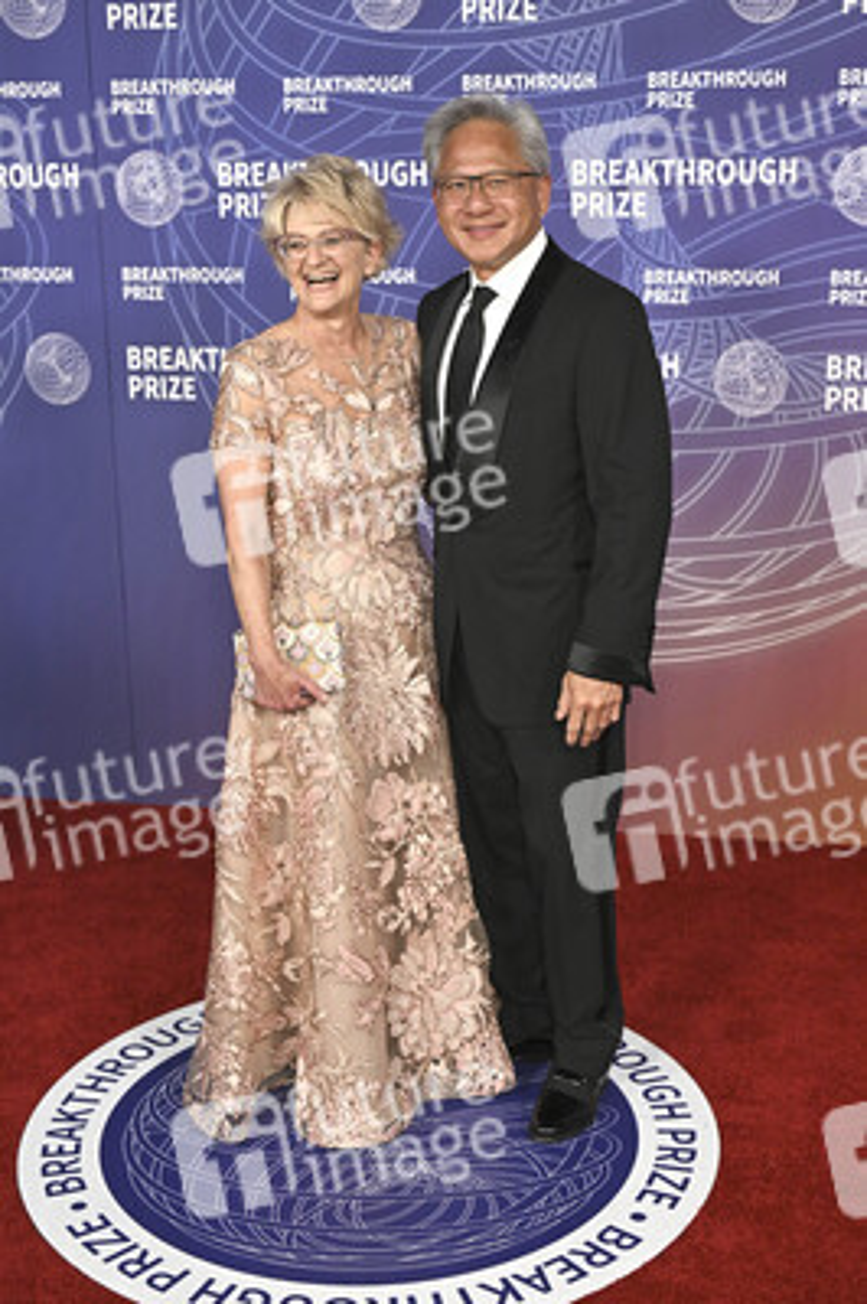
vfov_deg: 39.6
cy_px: 652
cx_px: 434
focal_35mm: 50
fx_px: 1809
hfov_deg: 26.9
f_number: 4
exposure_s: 1/320
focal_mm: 50
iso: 2000
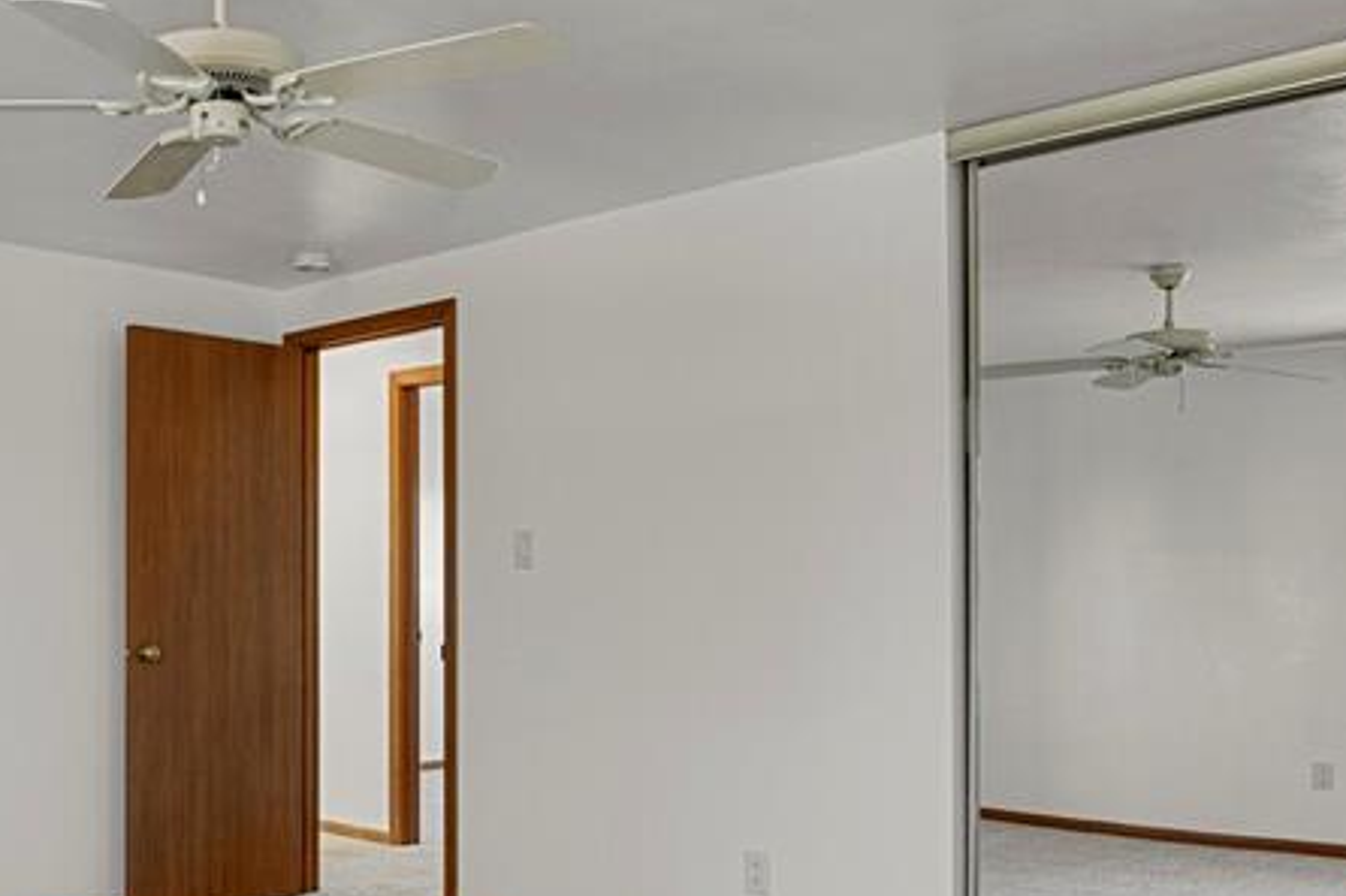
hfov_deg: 47.1
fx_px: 1458
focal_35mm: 39
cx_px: 281
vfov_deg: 34.0
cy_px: 564
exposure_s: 3
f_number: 8
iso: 250
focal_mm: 17
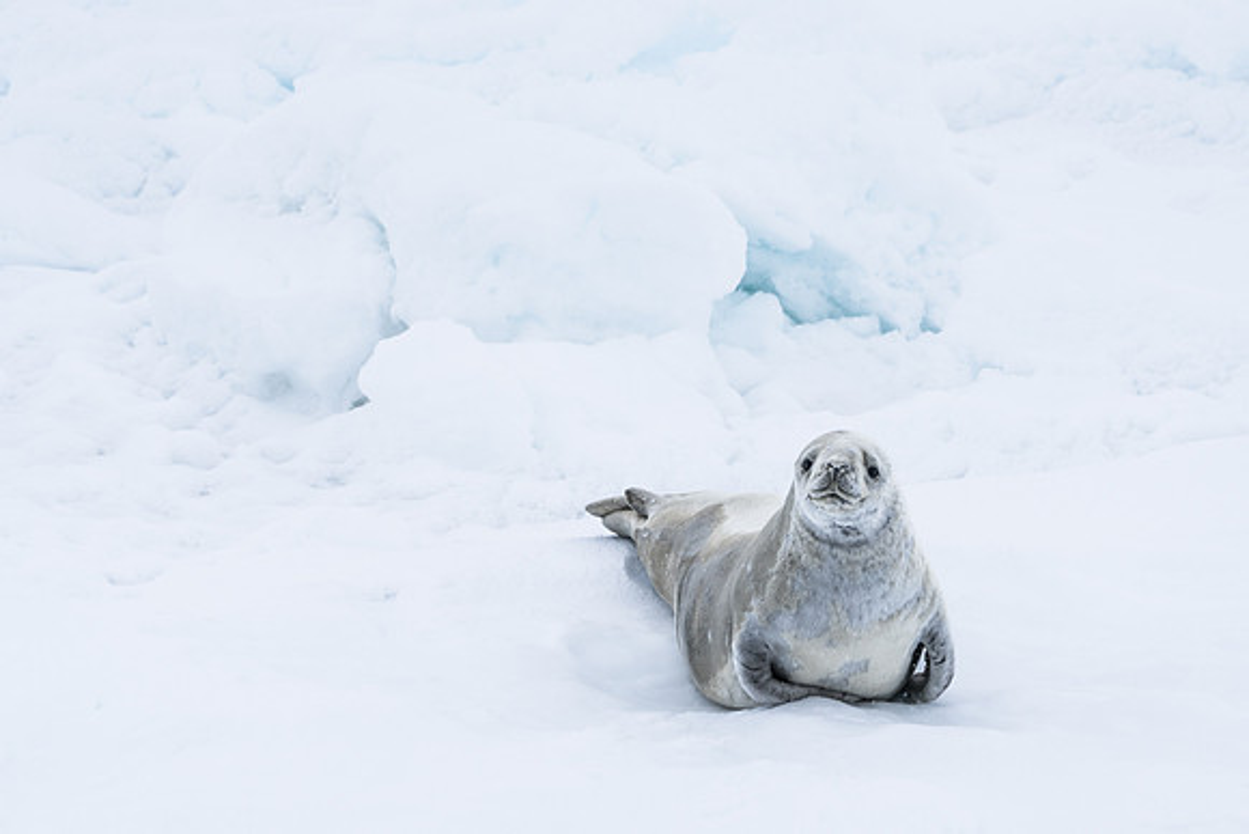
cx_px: 705
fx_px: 24826
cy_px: 461
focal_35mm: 715
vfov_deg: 1.9
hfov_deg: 2.9
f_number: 7.1
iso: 250
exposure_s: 1/2000
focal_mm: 600
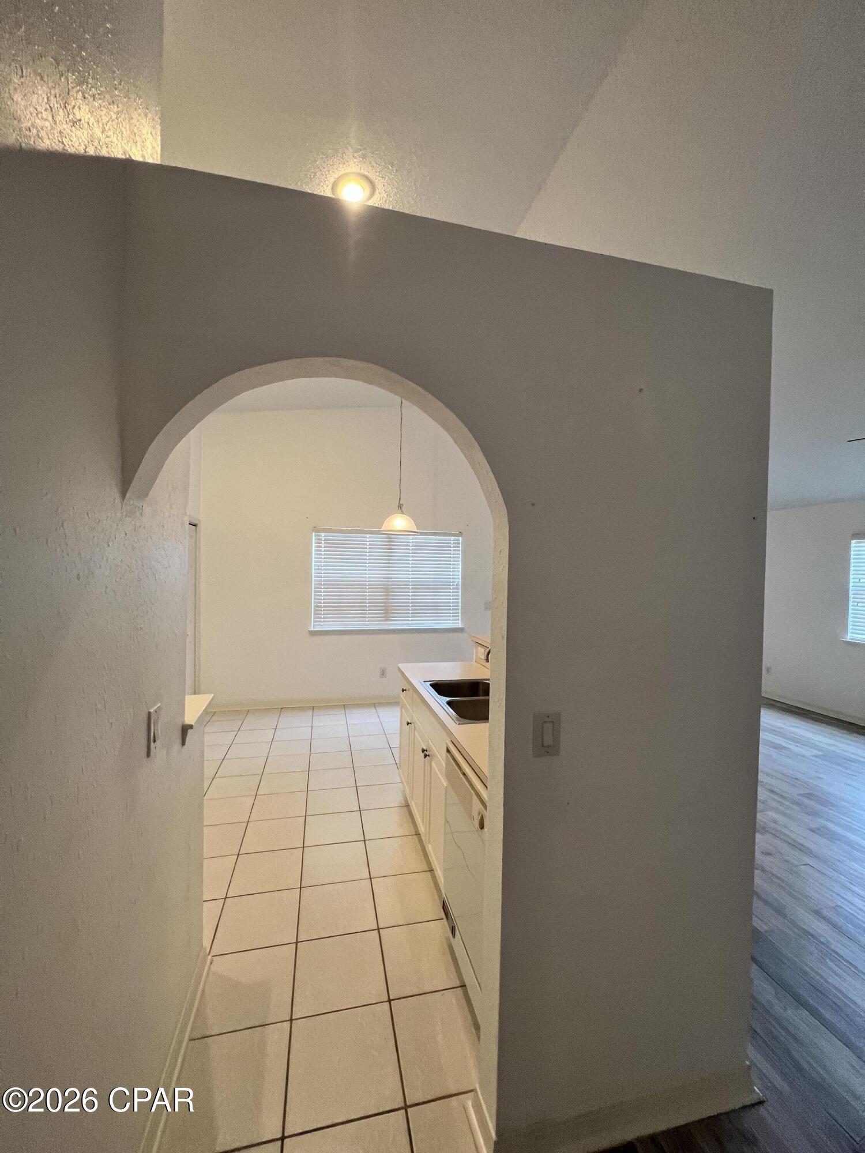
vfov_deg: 106.2
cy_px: 576
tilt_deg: +0.5
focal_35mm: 13
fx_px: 433
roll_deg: -1.5
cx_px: 432
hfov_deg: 89.9
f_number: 1.8
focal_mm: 1.57
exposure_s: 1/120
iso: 200
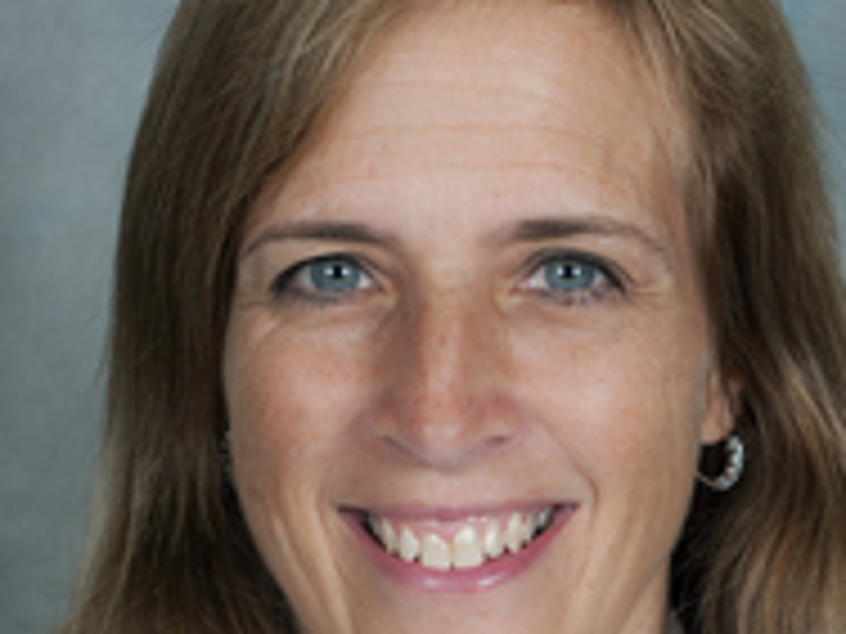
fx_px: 3739
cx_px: 479
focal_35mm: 153
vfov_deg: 9.7
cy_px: 567
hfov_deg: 12.9
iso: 200
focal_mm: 50
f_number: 7.1
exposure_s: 1/125
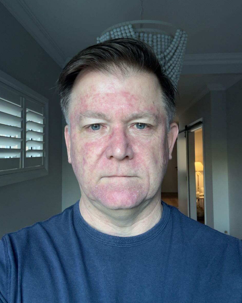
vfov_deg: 55.6
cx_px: 119
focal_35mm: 32
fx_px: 286
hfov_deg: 45.8
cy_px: 140
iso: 125
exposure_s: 1/60
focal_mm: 2.69
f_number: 1.9
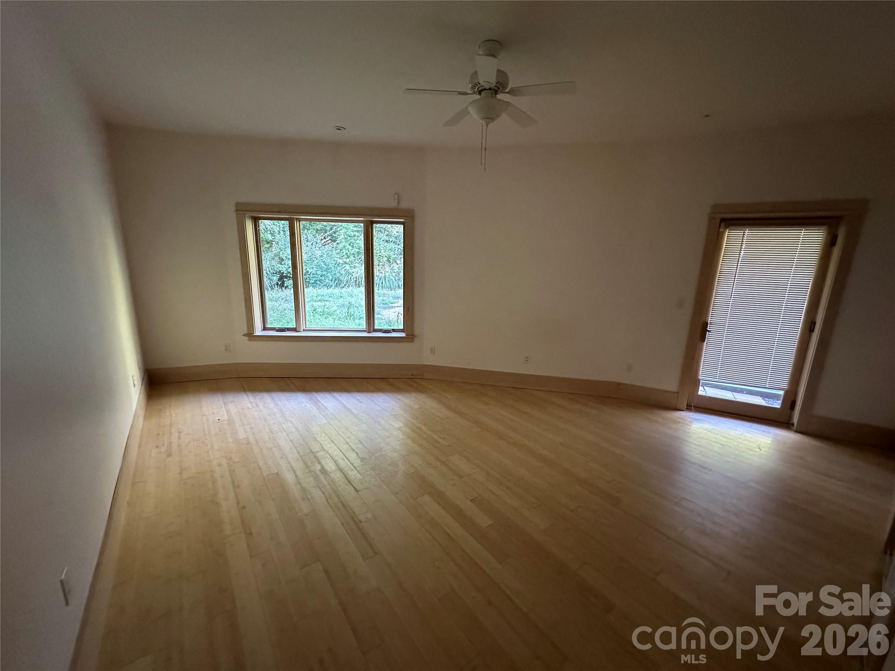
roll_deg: -1.6
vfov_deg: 85.7
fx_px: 362
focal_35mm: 14
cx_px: 448
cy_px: 336
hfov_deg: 102.1
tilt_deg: -10.6
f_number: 2.2
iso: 800
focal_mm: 2.22
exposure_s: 1/60
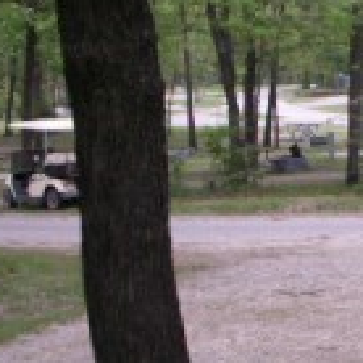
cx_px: 551
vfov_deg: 15.1
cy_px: 228
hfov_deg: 14.1
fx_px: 1364
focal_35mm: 115
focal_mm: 5.86
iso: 50
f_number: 3.2
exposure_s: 1/60
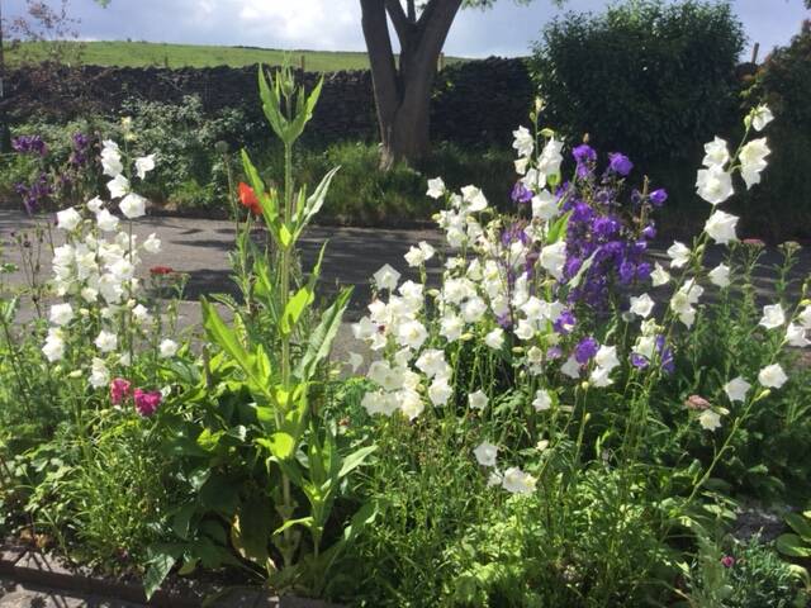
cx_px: 406
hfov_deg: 58.4
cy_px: 304
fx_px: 726
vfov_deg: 45.4
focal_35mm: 31
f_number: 2.4
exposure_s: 1/916
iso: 25
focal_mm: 3.3
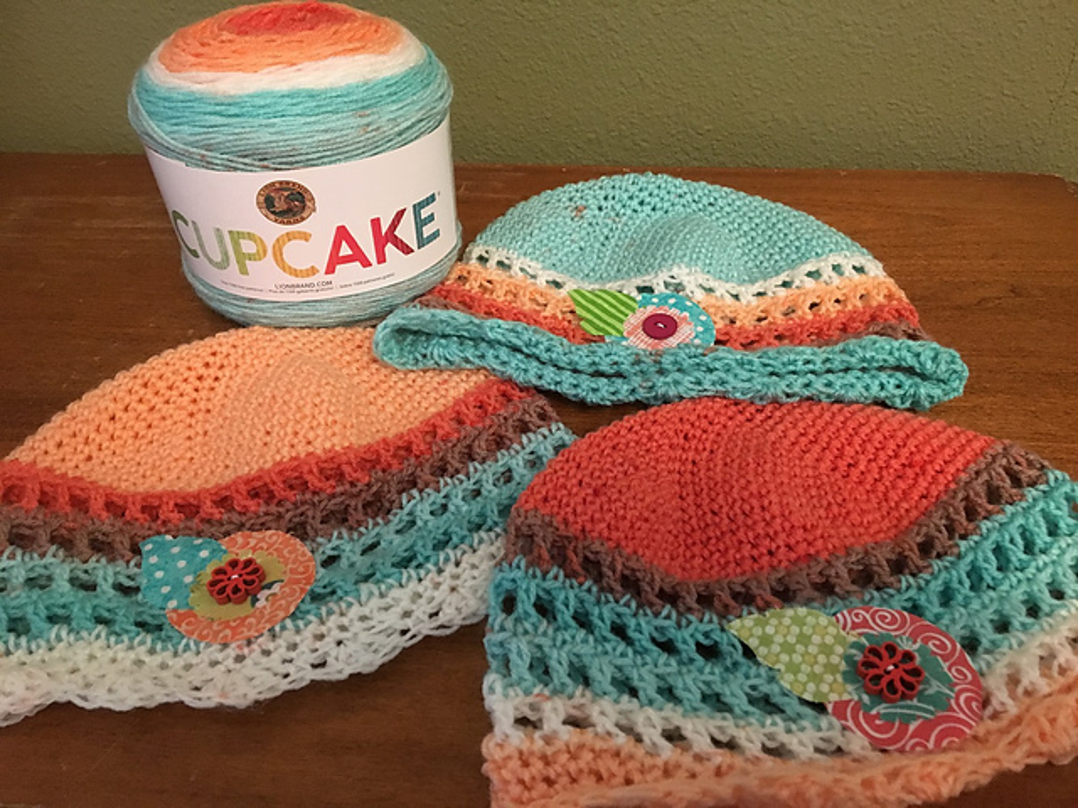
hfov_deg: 61.7
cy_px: 404
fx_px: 903
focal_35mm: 29
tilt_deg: -41.3
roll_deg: +0.4
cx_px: 539
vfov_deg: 48.2
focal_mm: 4.15
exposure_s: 1/15
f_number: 2.2
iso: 250
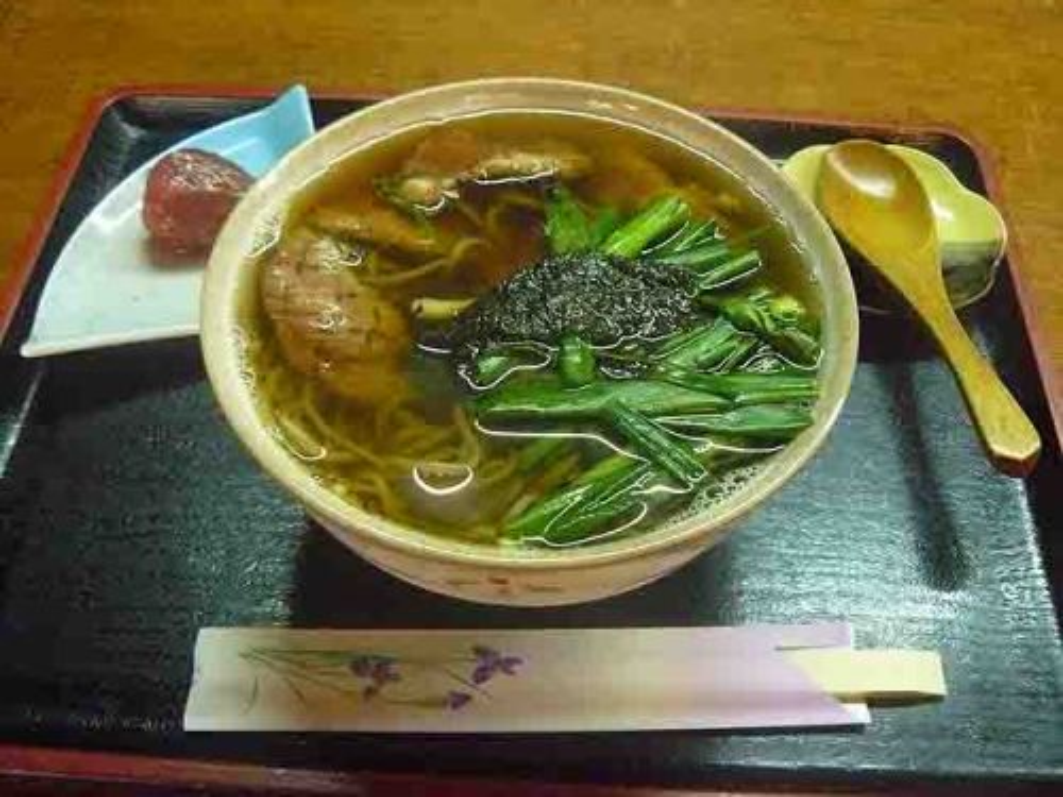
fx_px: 1106
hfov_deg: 51.4
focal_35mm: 36
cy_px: 398
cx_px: 532
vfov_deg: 39.7
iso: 800
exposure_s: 1/20
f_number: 2.8
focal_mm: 6
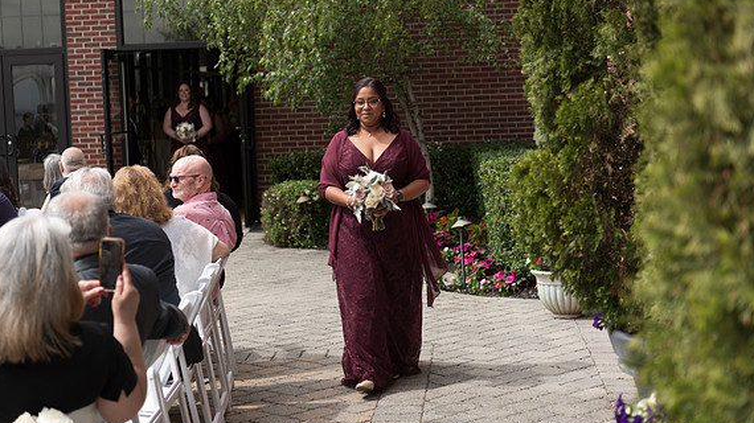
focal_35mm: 64
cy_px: 187
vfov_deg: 18.8
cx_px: 380
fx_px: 1279
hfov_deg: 32.8
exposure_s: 1/640
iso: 64
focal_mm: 60
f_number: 2.8
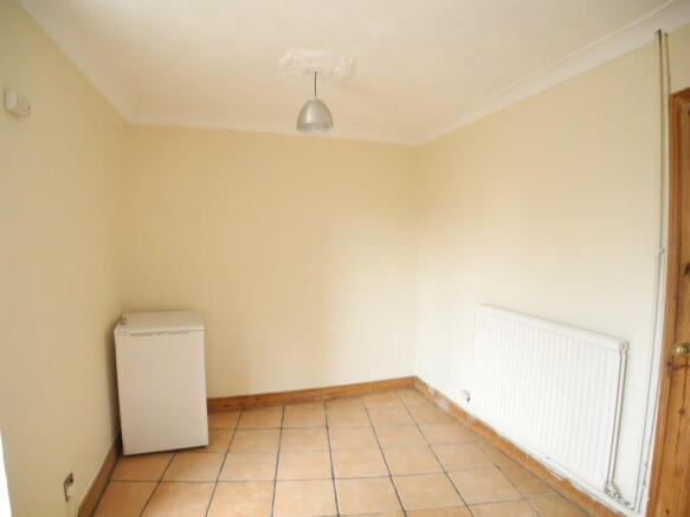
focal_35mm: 28
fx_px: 558
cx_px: 345
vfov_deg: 49.7
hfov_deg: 63.5
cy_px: 258
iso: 400
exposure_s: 1/20.1
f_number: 2.8
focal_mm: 6
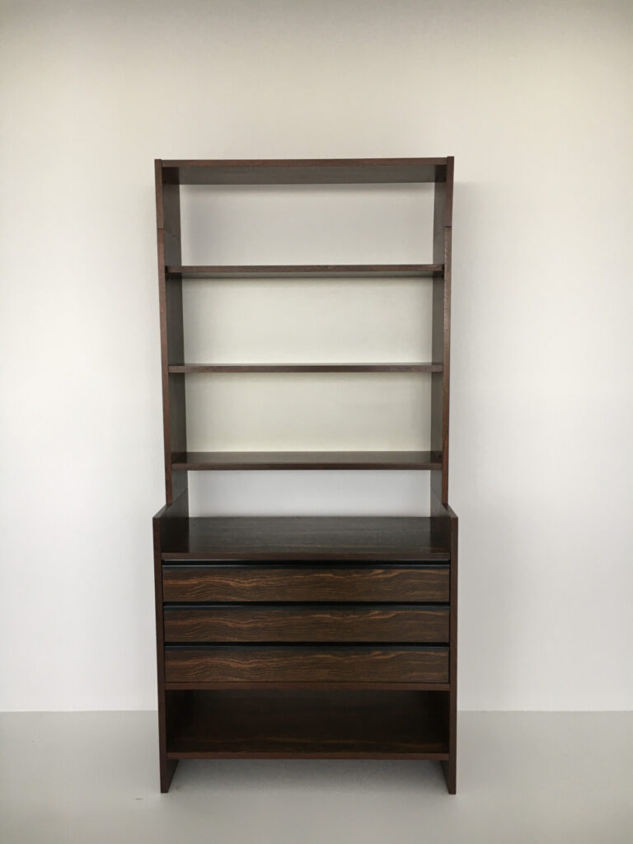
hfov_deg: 48.2
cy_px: 422
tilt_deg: -4.7
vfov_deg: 61.7
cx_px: 316
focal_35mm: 29
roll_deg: +1.2
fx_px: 707
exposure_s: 1/33
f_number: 2.2
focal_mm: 4.15
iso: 32
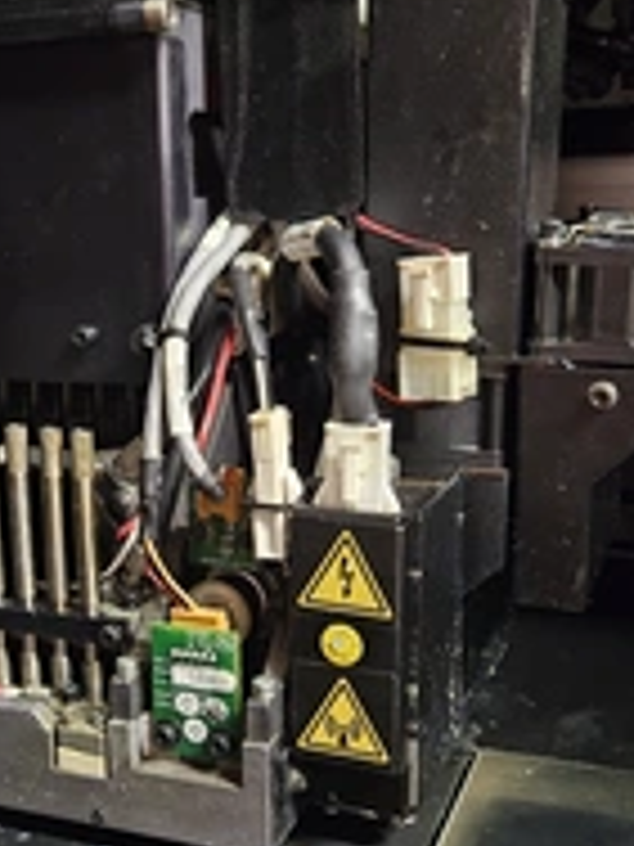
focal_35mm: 49
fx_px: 1197
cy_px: 504
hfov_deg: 29.5
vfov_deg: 38.8
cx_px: 207
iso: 1250
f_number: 1.8
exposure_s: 1/24
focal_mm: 5.4
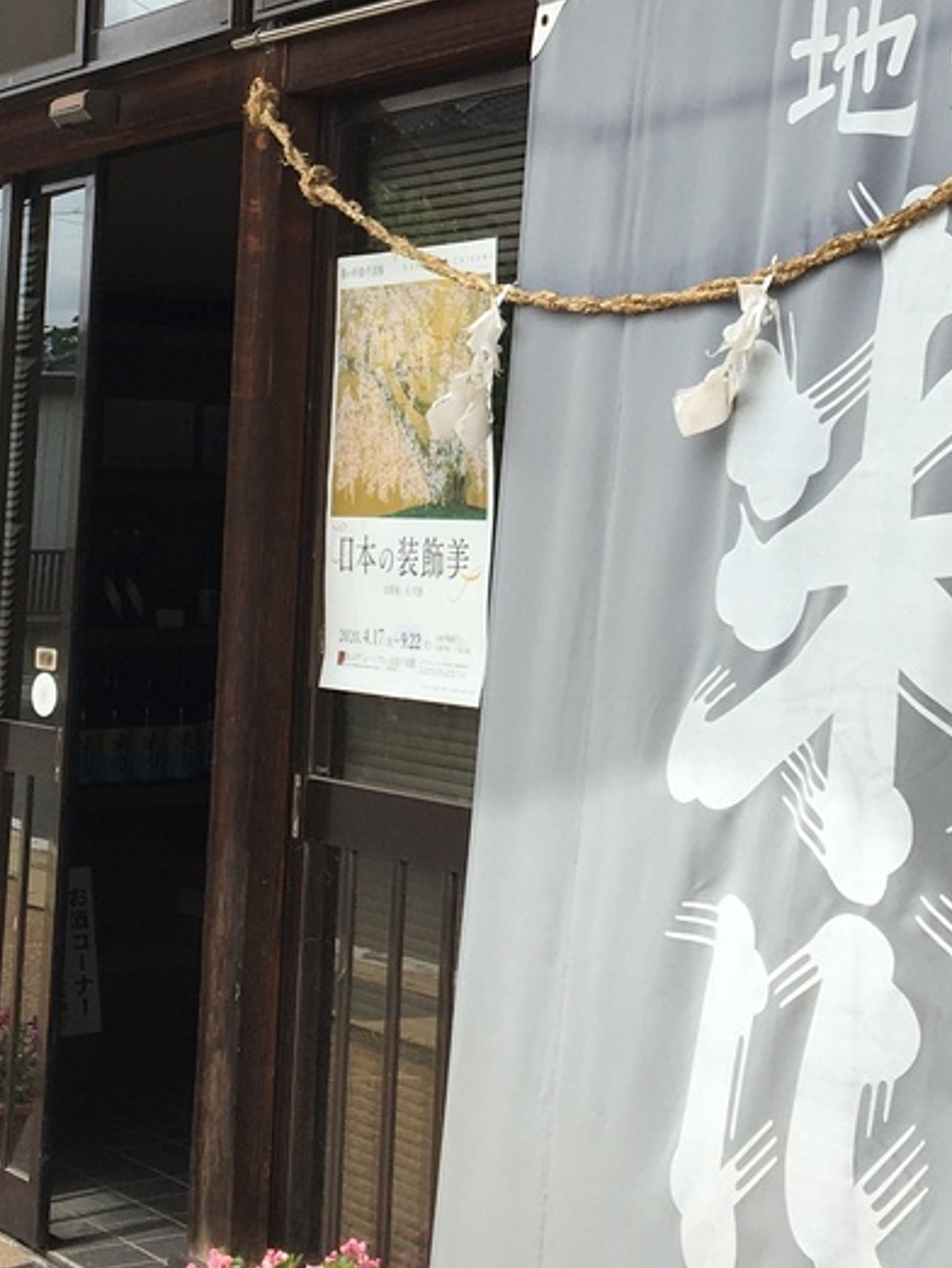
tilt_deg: +6.0
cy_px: 237
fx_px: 2711
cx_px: 678
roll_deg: -2.3
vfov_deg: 25.8
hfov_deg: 19.8
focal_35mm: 74
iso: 25
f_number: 2.2
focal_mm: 4.15
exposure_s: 1/874
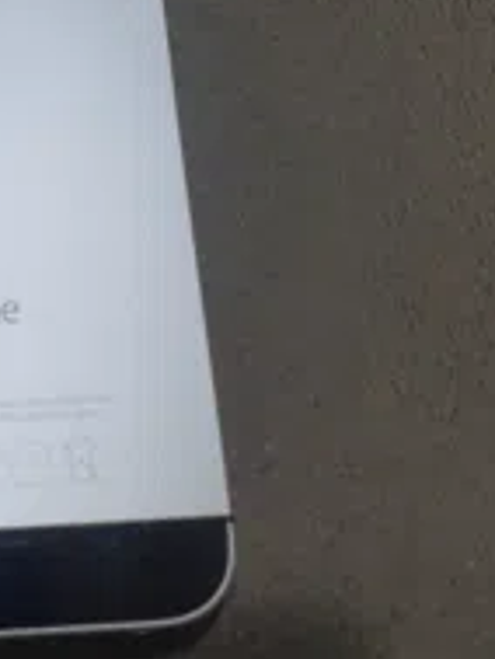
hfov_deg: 25.5
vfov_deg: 34.4
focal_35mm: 55
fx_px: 1047
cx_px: 21
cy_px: 185
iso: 320
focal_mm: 4.3
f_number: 2.4
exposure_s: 1/50
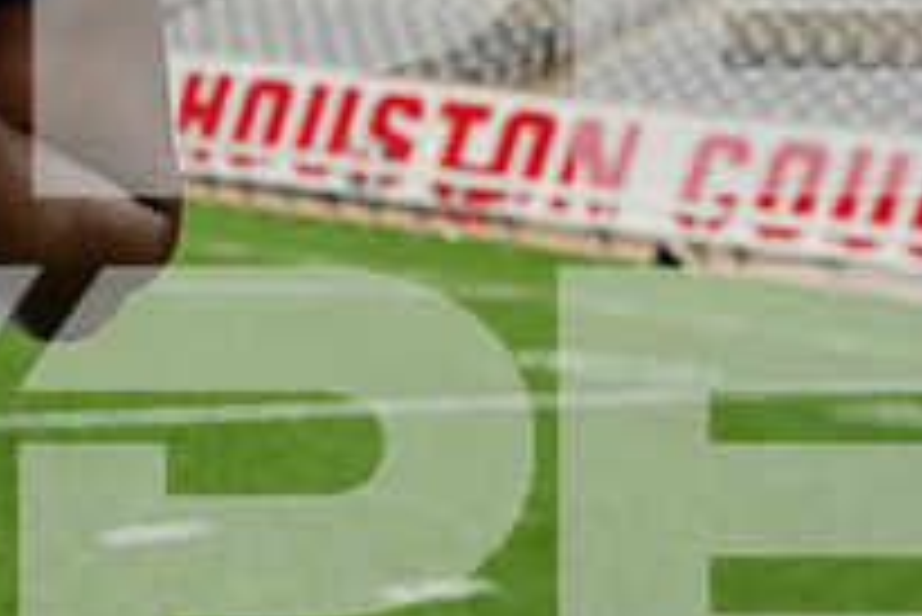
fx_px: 3409
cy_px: -38
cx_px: -54
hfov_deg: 15.1
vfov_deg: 10.2
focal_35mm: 133
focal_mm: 47
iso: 100
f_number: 5
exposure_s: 1/320
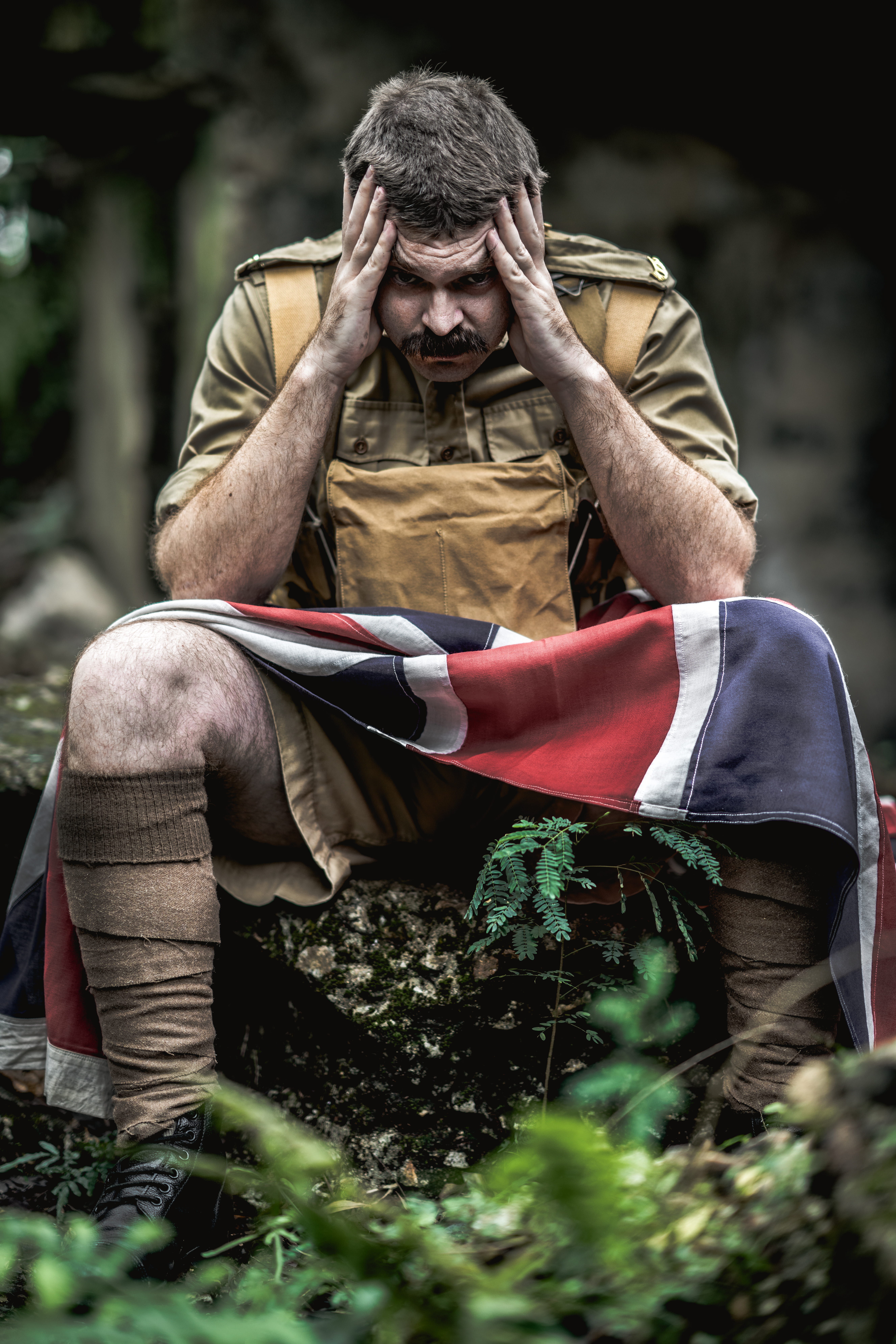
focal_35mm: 85
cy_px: 672
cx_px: 448
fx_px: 3172
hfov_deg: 16.1
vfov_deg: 23.9
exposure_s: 1/100
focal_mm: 85
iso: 125
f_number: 1.4
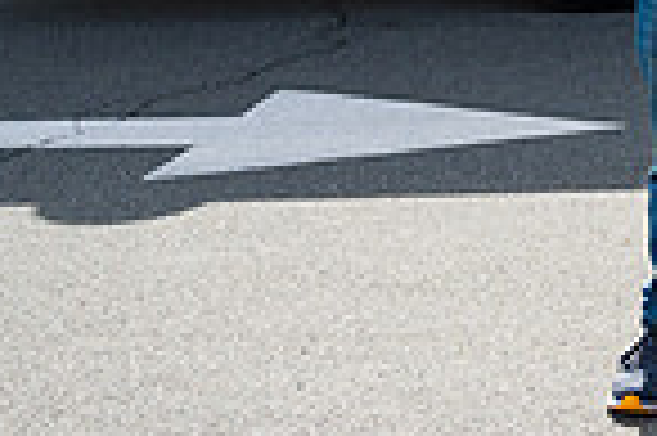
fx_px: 2242
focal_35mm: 123
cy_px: -189
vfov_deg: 10.8
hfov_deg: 15.4
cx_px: 994
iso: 200
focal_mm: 31
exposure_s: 1/2500
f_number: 4
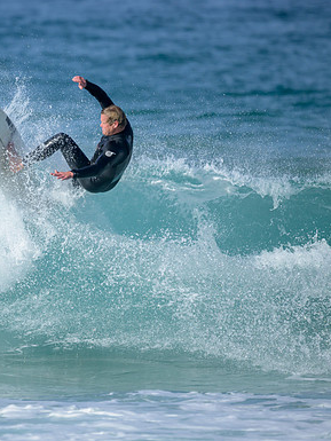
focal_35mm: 1160
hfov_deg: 1.3
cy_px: 220
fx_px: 14781
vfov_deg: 1.7
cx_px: 33
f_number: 6.3
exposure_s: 1/2500
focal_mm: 800
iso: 360
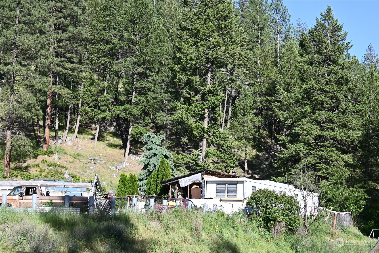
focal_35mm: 75
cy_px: 126
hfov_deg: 27.0
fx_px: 789
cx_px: 190
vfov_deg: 18.2
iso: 400
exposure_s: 1/1250
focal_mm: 50
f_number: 5.6
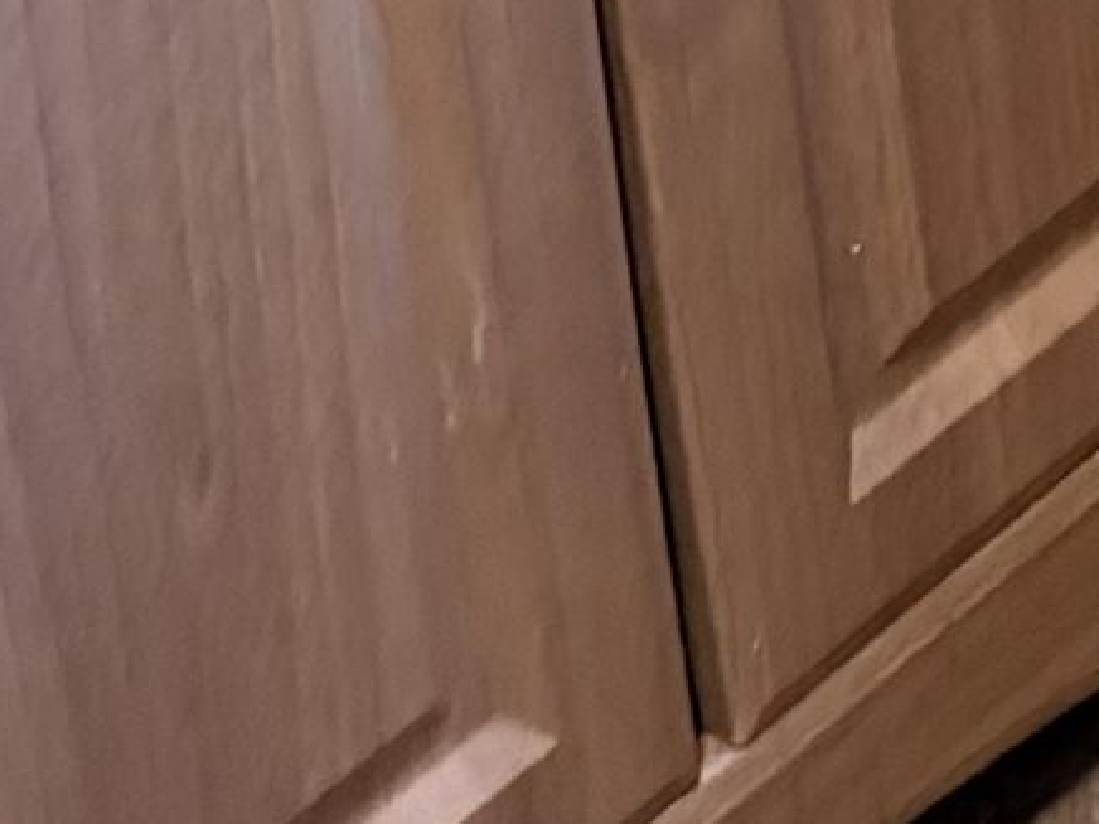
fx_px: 5810
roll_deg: +3.5
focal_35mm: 183
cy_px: -1328
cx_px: 1278
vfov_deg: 7.5
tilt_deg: -20.8
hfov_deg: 10.6
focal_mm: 5.96
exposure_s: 1/30
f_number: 1.6
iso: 800
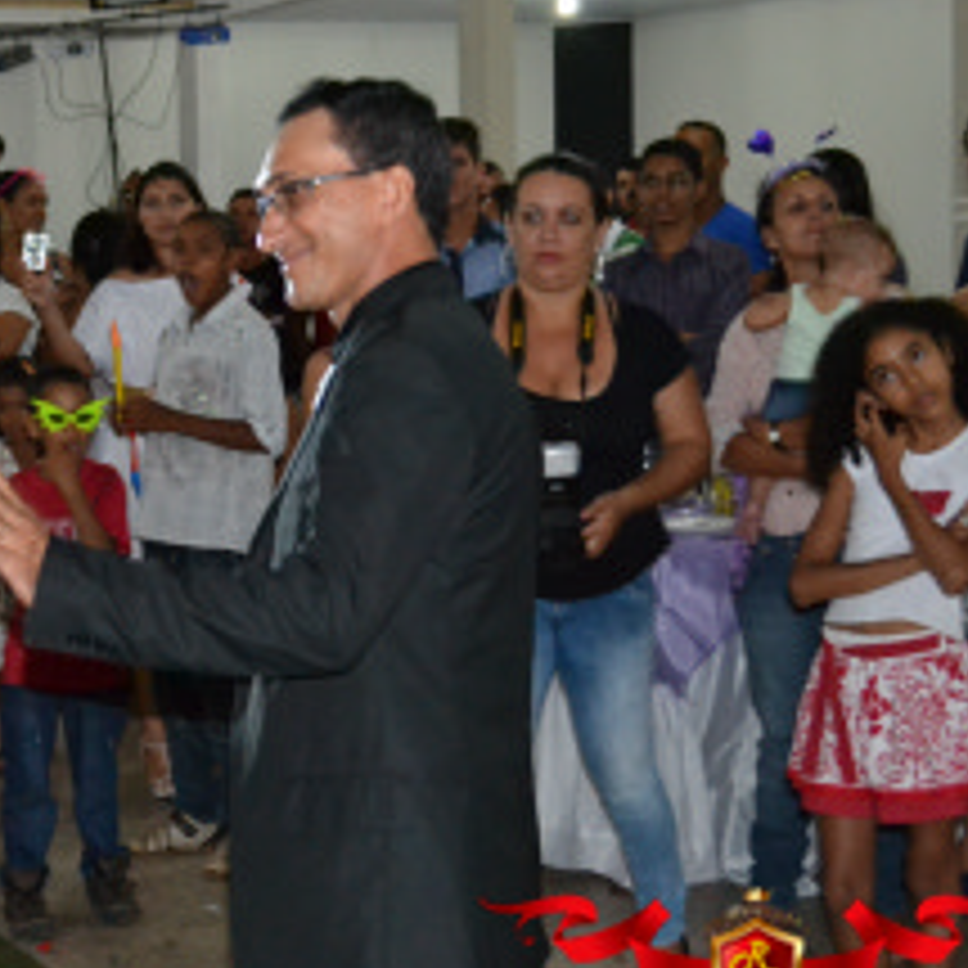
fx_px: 2436
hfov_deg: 21.6
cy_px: 448
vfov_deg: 22.5
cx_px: -27
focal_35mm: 77
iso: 3200
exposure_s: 1/60
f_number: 4.2
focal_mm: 26
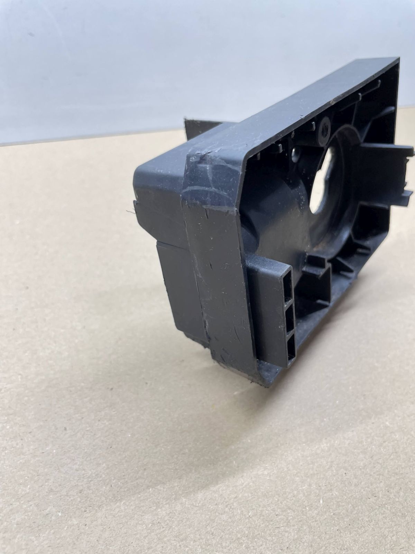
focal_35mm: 26
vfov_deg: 67.3
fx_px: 416
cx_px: 208
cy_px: 277
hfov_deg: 53.1
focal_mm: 4.2
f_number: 1.6
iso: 125
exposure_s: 1/100
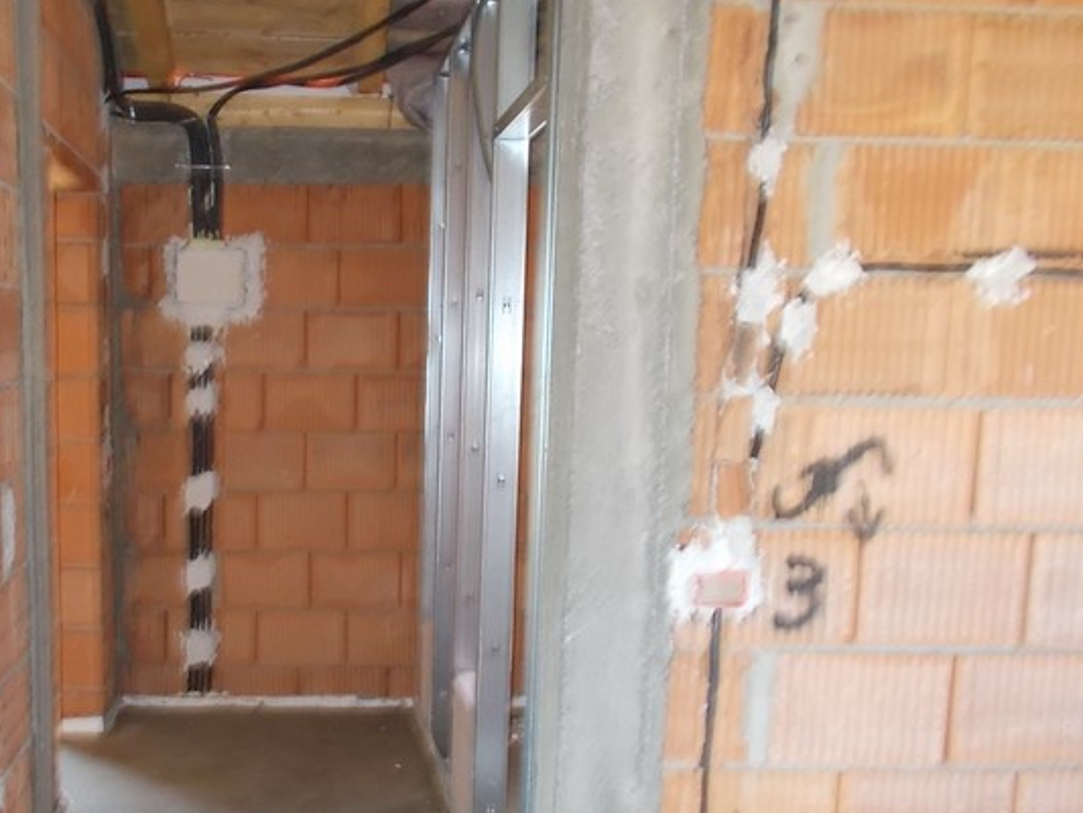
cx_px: 362
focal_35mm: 39
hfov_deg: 47.1
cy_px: 535
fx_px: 1220
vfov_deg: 36.5
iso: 280
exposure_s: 1/25
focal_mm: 4.6
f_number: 3.2
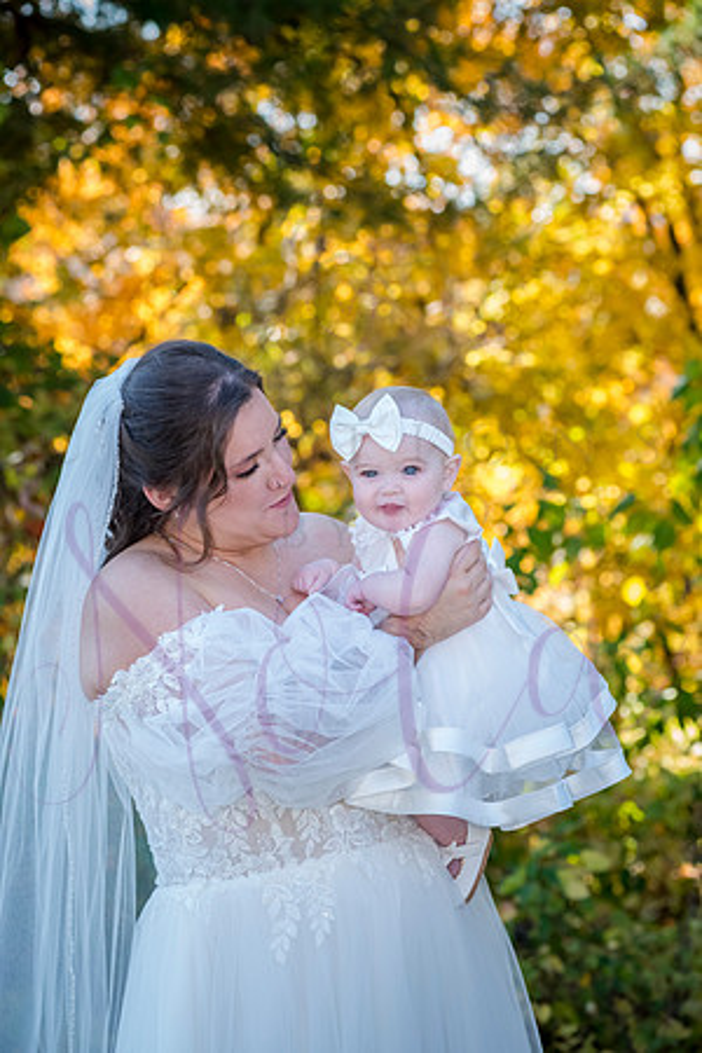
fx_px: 2925
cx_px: 351
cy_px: 526
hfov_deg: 13.7
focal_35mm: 100
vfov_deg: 20.4
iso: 800
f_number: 5.6
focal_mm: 100
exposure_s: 1/320
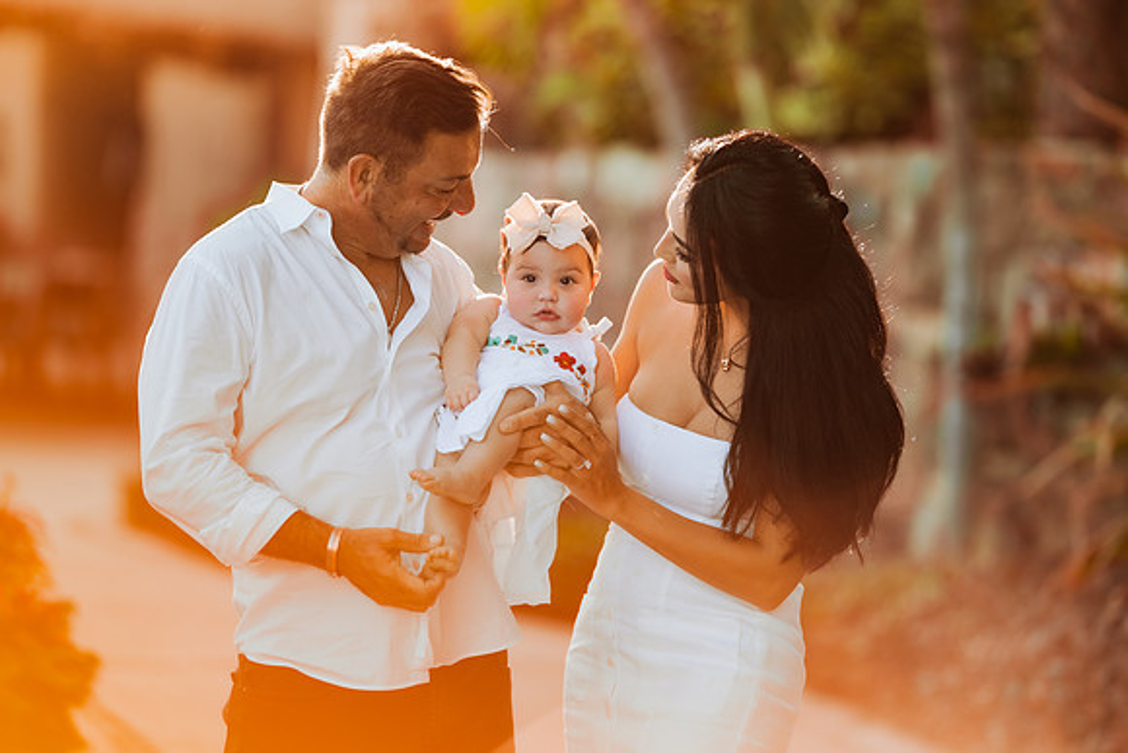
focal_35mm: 135
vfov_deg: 10.2
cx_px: 564
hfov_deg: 15.2
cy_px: 376
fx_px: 4231
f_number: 1.8
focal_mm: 135
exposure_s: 1/500
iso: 80
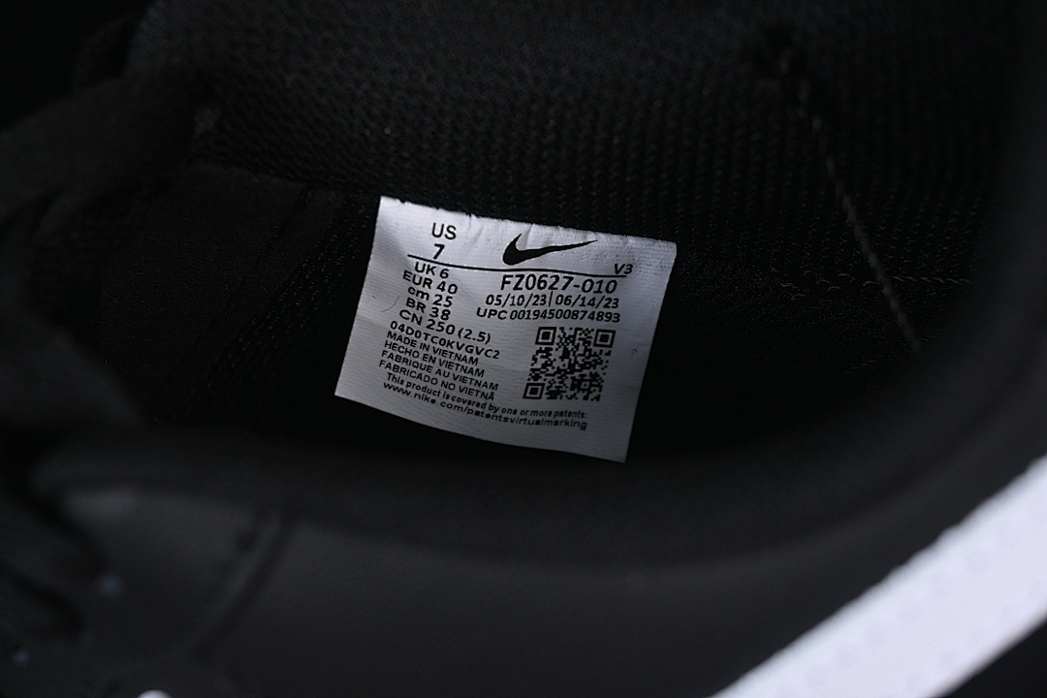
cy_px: 349
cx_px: 524
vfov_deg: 18.2
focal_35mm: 75
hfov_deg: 27.0
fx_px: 2181
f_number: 6.3
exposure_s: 1/50
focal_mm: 50
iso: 160
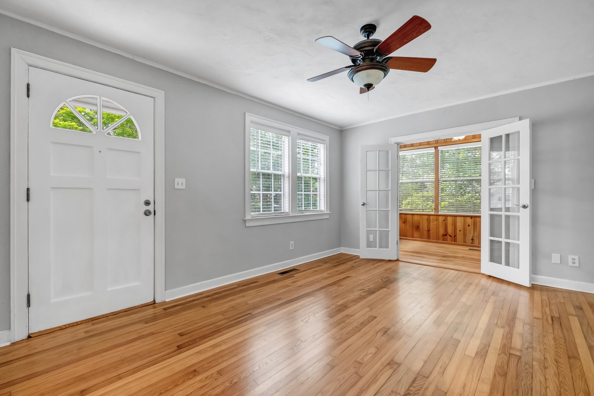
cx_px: 297
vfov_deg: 77.3
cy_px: 198
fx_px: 247
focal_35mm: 15
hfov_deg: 100.4
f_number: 8
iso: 3200
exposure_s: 1/60
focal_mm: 10
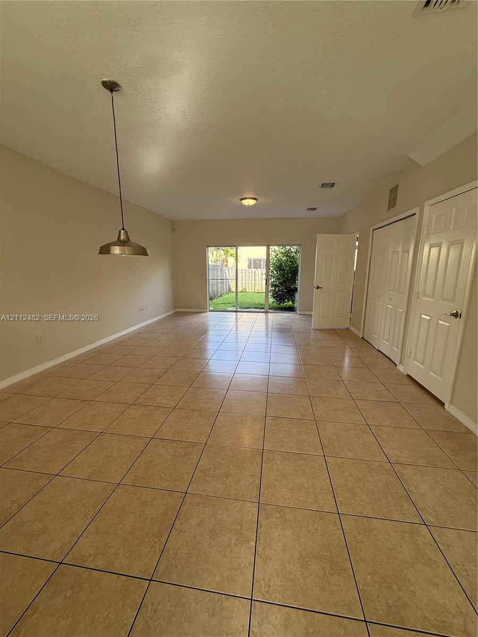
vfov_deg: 102.1
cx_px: 239
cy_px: 318
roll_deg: +1.0
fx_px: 258
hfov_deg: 85.7
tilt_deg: -11.5
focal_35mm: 14
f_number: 2.2
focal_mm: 2.22
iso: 80
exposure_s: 1/120
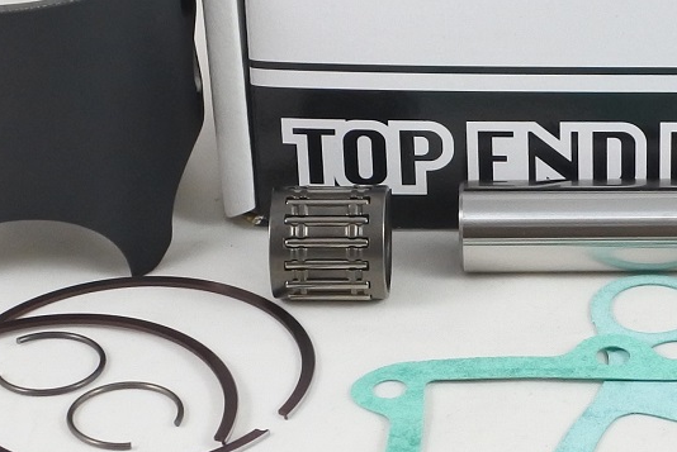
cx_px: 596
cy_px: 72
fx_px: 2089
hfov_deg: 18.1
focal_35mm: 111
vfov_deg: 12.3
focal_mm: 12.1
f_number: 3.8
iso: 450
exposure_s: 1/125
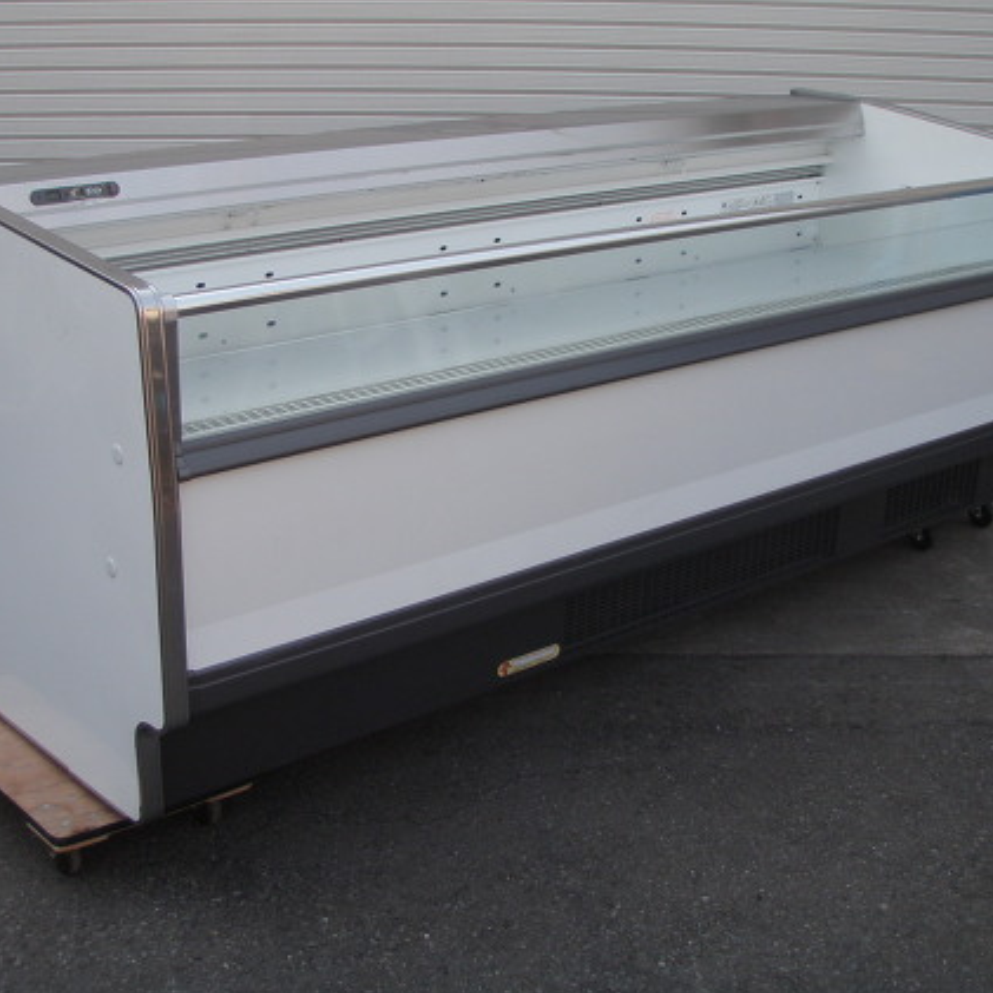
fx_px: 1655
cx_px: 507
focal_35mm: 51
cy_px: 446
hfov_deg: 33.4
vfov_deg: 33.4
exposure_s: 1/320
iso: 80
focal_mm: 6.7
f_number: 3.5
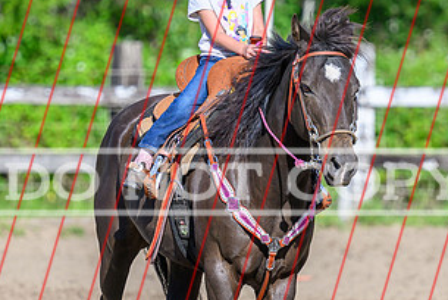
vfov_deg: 3.0
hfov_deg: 4.5
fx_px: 5705
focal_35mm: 458
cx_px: 210
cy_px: 107
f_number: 2.8
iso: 180
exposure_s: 1/2500
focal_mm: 165
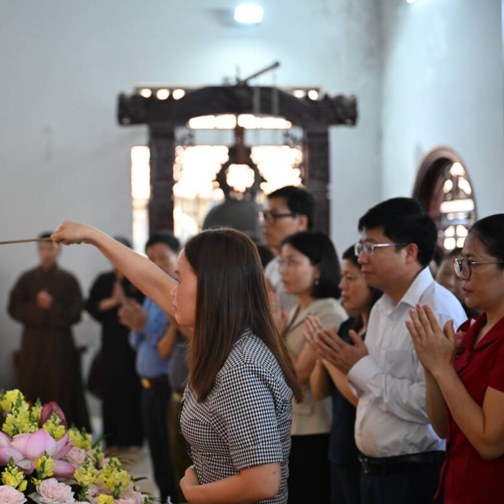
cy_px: 254
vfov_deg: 23.1
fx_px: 1235
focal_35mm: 75
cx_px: 125
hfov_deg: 22.8
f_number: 2.8
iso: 2500
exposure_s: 1/320
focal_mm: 58
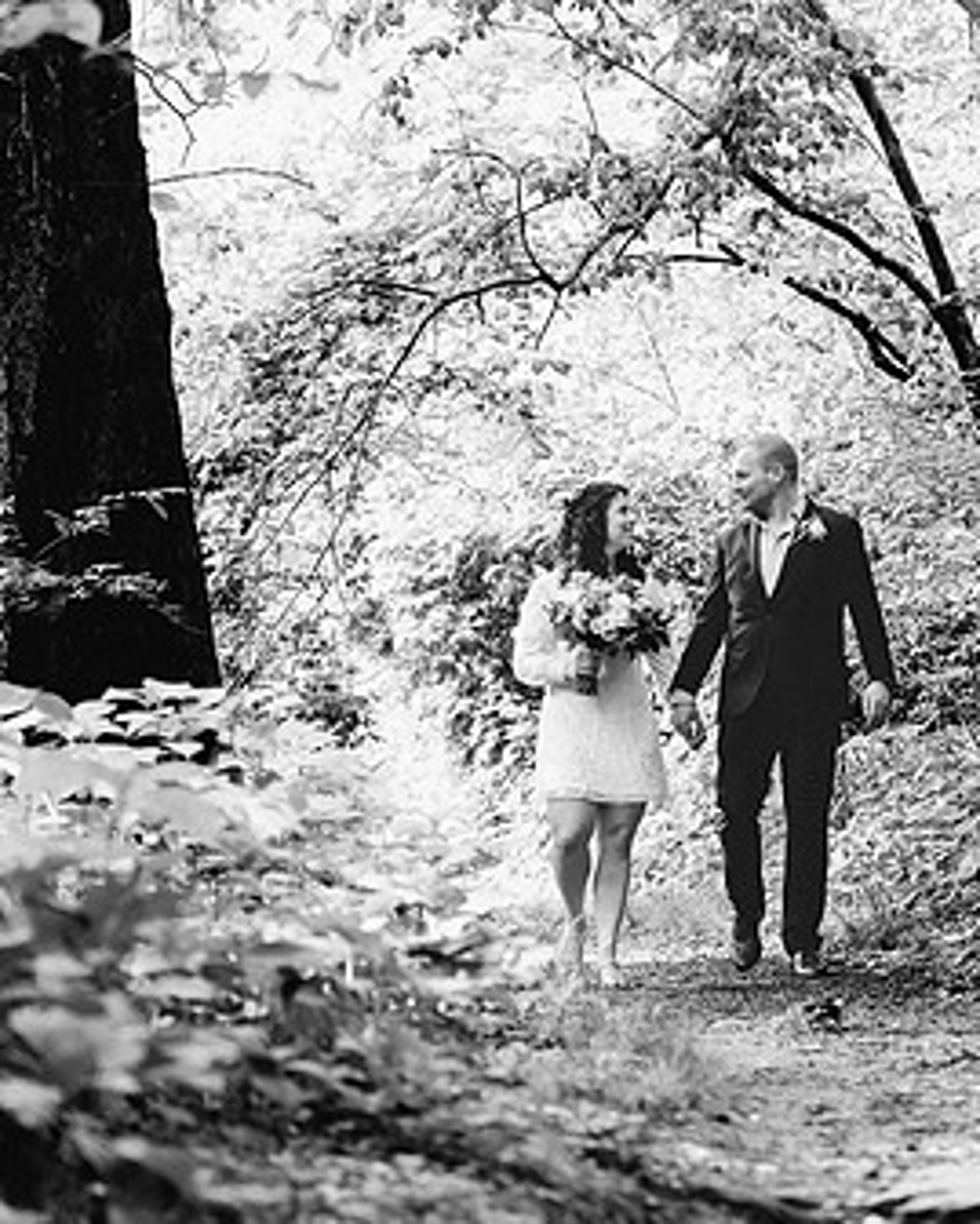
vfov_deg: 14.3
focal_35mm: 135
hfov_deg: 11.4
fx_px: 4892
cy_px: 543
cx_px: 661
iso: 640
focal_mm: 80
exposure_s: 1/500
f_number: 2.8
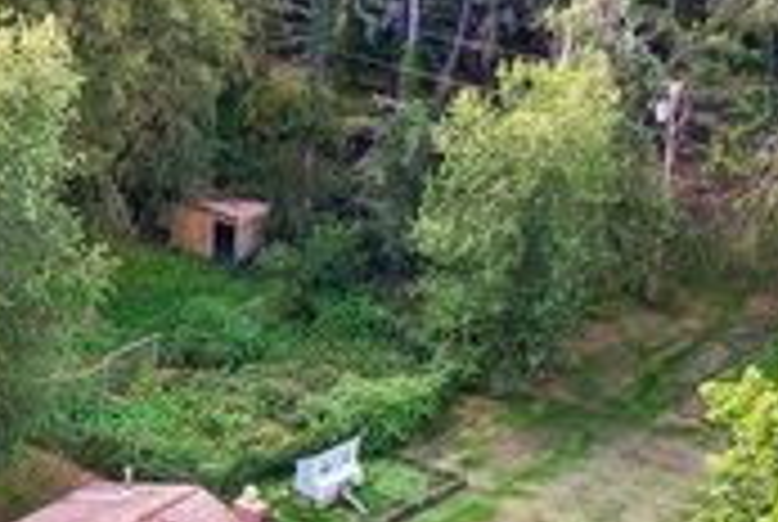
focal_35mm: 130
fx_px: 2814
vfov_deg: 10.2
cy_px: 799
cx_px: -135
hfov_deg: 15.2
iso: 100
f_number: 2.8
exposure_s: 1/100
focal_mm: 8.4
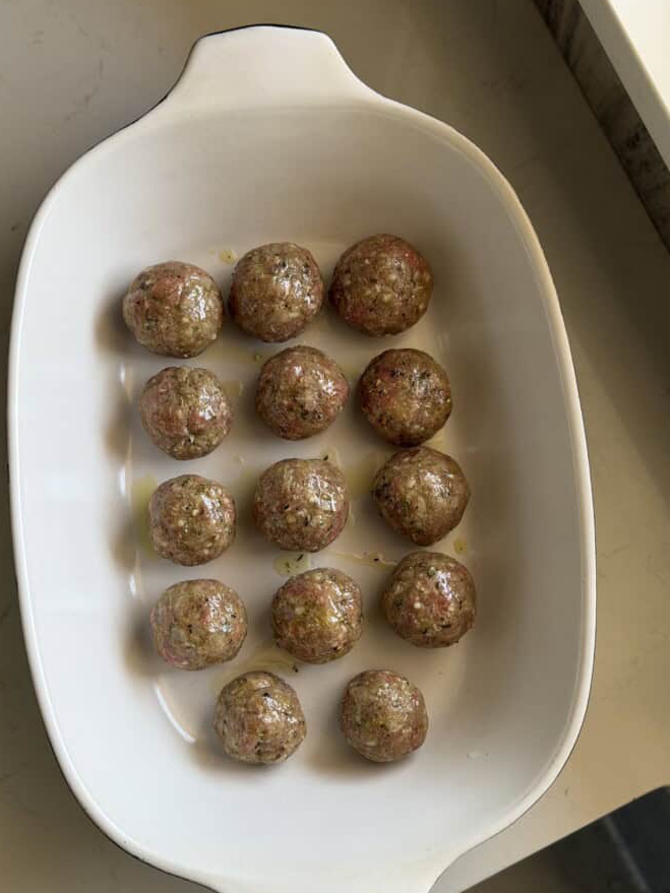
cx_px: 316
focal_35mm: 53
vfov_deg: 36.2
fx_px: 1368
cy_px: 467
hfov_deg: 27.5
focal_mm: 6.8
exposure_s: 1/121
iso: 80
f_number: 1.8
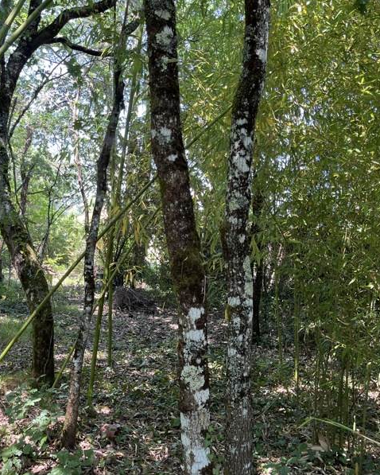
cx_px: 180
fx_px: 478
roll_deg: -3.1
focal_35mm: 34
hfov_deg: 43.4
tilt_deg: +1.1
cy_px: 237
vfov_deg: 52.8
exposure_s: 1/121
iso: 100
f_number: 1.6
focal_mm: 5.1
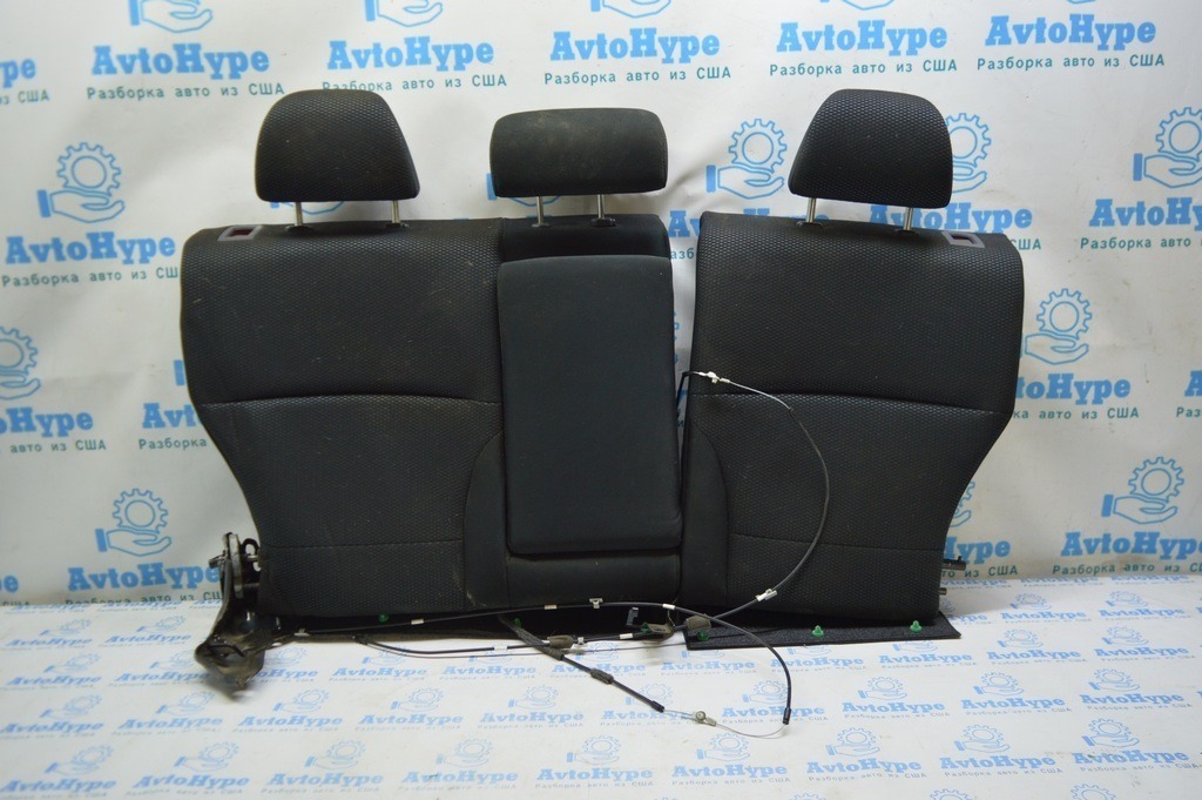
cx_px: 601
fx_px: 901
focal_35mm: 27
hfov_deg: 67.4
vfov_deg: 47.9
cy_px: 400
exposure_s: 1/50
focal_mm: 18
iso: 400
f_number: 3.5
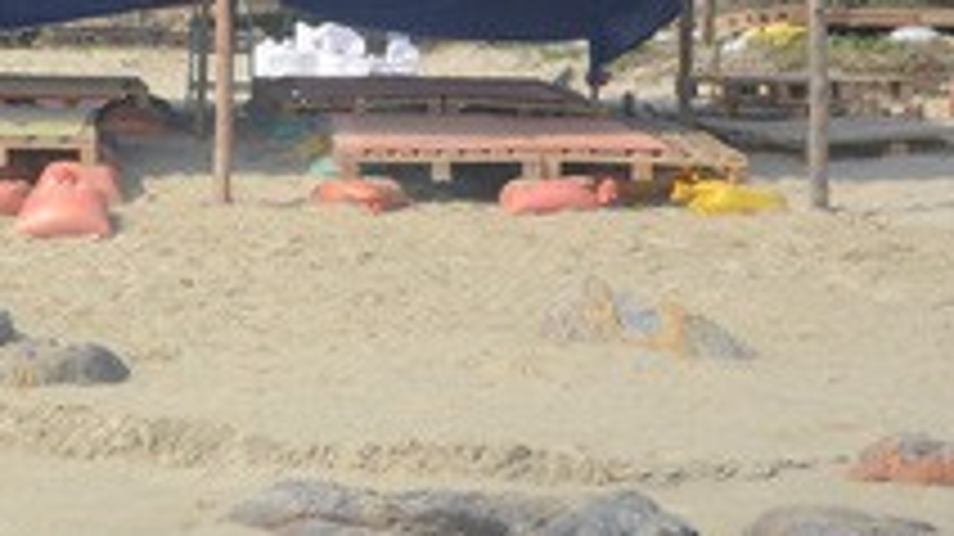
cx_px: -45
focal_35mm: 104
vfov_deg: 11.3
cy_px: -185
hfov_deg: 19.8
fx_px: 2629
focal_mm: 26
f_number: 5.6
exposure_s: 1/500
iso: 100
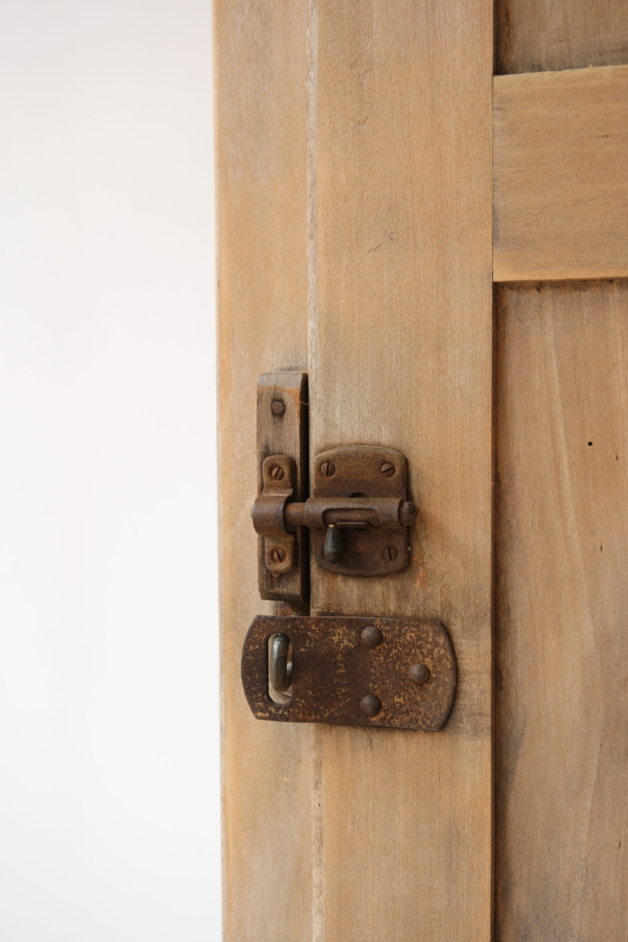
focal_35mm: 49
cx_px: 314
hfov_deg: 27.5
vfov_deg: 40.3
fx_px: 1282
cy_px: 471
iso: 250
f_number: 4
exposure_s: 1/50
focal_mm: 32.5
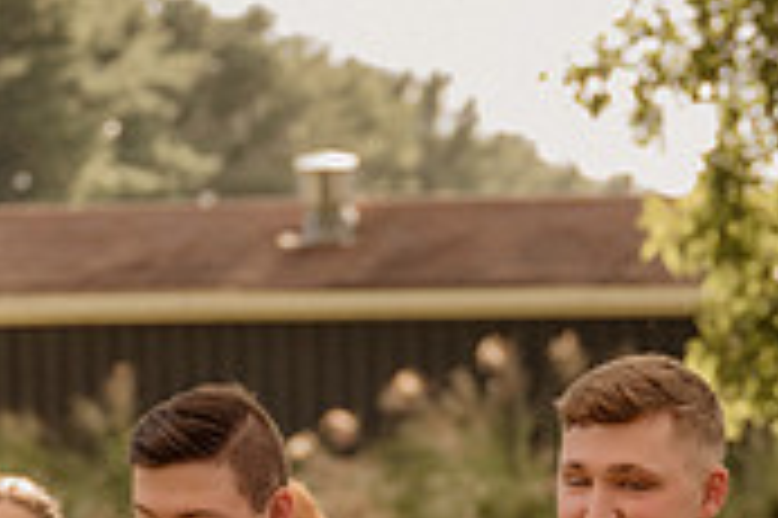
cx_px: 637
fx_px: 4642
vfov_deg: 6.3
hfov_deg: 9.6
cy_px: 677
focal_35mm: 215
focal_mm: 60
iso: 250
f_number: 2.8
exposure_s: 1/640
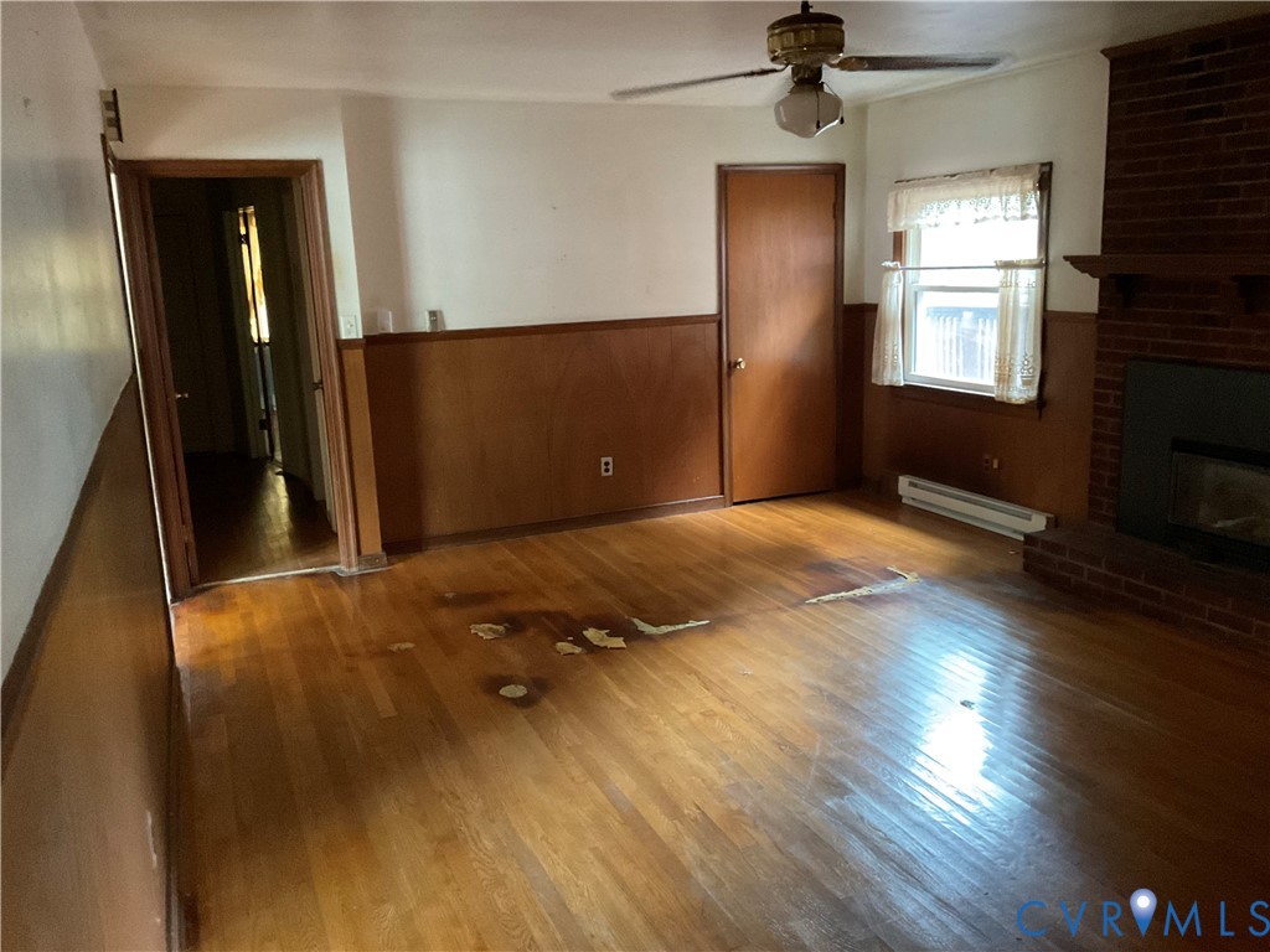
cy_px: 476
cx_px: 635
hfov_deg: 61.7
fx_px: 1064
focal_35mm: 29
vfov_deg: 48.2
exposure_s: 1/30
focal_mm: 3
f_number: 1.8
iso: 500
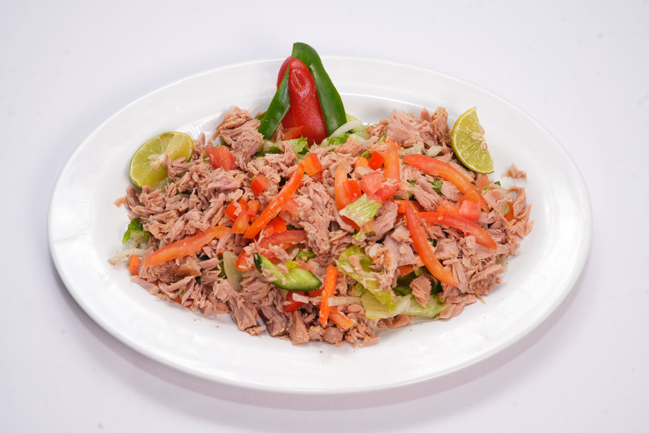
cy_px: 216
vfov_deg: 27.0
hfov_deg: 39.6
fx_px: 901
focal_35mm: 50
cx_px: 324
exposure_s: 1/100
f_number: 8
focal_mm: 50
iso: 320
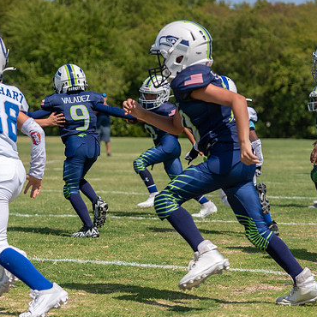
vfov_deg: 12.0
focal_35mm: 145
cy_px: 122
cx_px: 119
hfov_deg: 12.0
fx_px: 1502
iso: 100
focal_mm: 89
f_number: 4
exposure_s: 1/1600
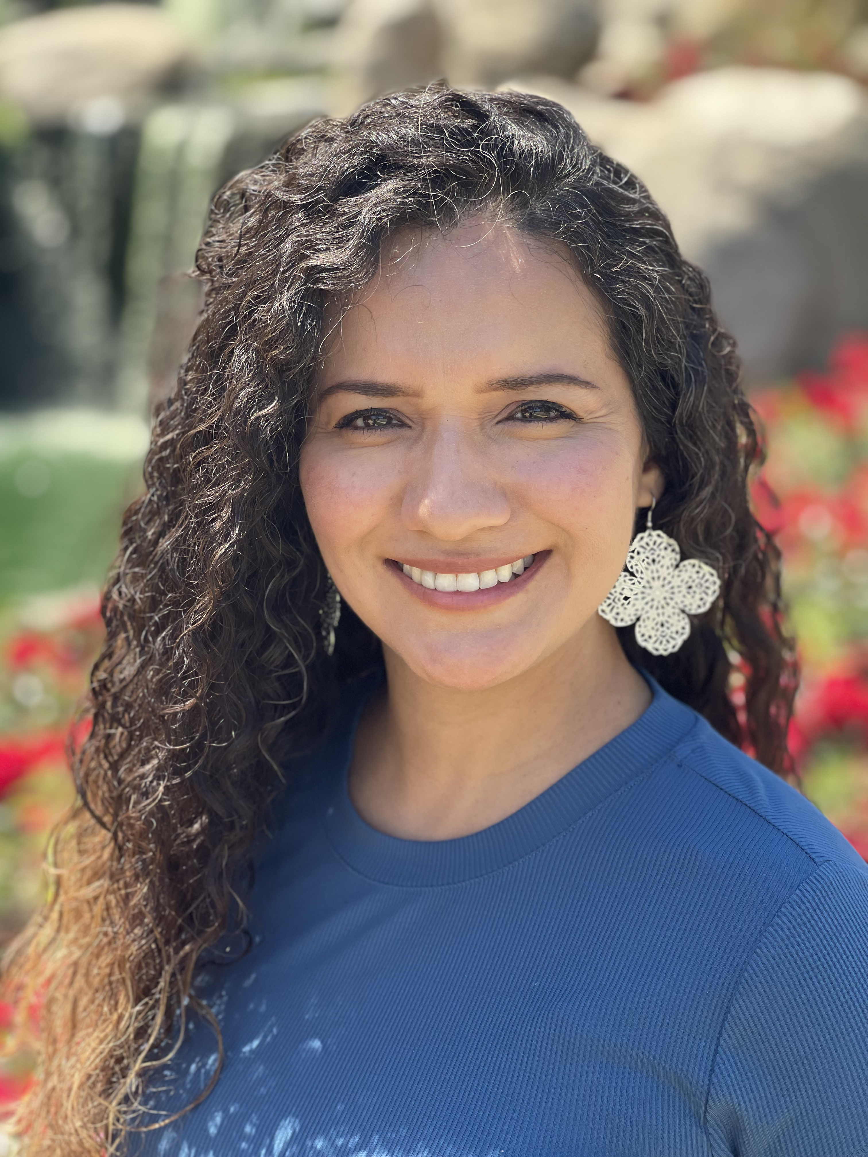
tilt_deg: -8.6
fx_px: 2140
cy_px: 578
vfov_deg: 30.3
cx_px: 434
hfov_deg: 22.9
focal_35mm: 64
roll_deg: -1.1
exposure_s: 1/170
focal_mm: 7.5
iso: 25
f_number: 2.2
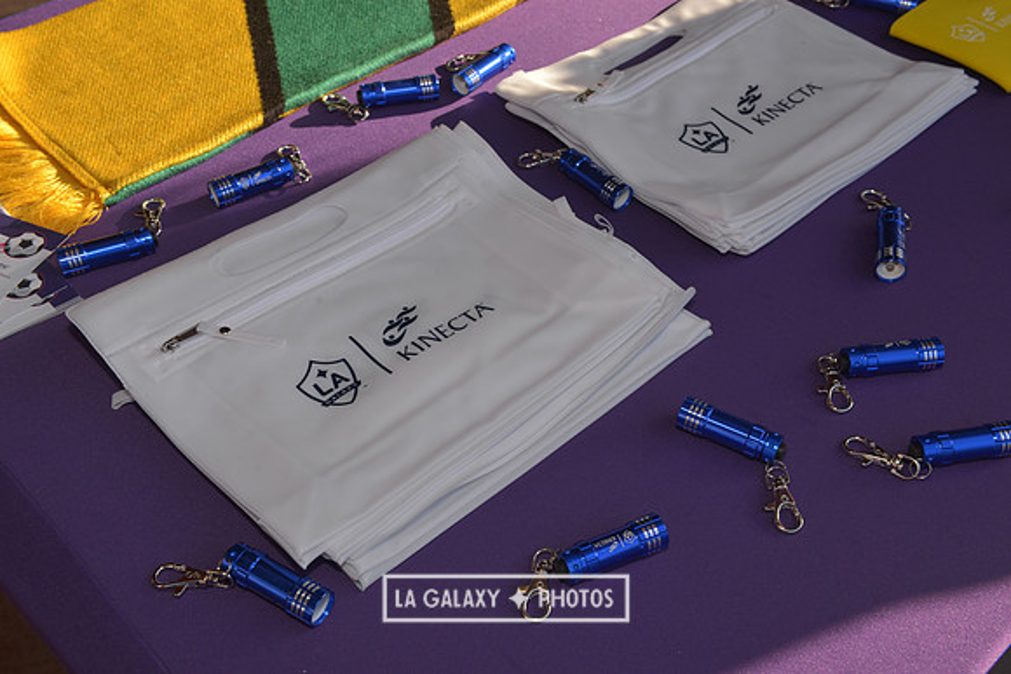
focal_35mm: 44
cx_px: 506
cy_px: 337
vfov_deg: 30.5
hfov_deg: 44.5
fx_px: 1236
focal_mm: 44
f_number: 11
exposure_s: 1/250
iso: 400
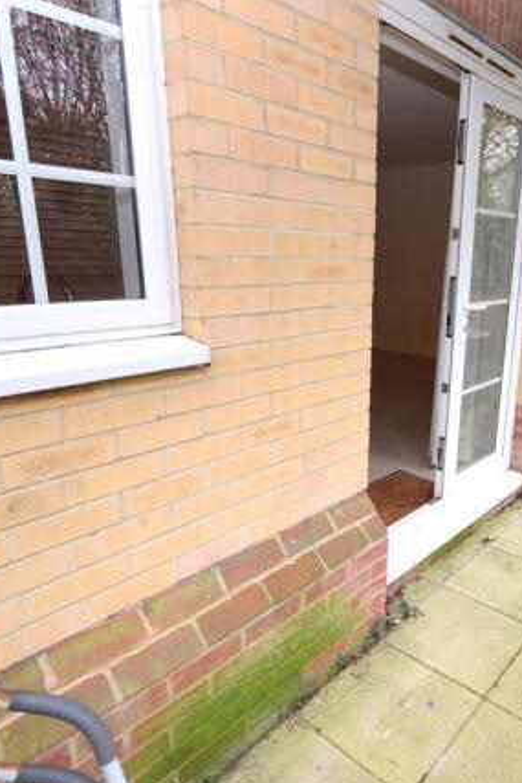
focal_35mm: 23
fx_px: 500
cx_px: 371
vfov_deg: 76.1
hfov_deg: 53.4
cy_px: 399
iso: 560
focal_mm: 10
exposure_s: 1/125
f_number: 5.6
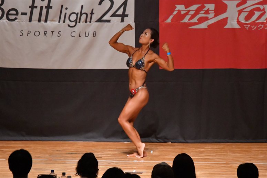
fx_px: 2002
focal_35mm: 270
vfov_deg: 5.1
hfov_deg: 7.6
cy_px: 89
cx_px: 134
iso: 12800
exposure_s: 1/400
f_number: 5.6
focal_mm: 180
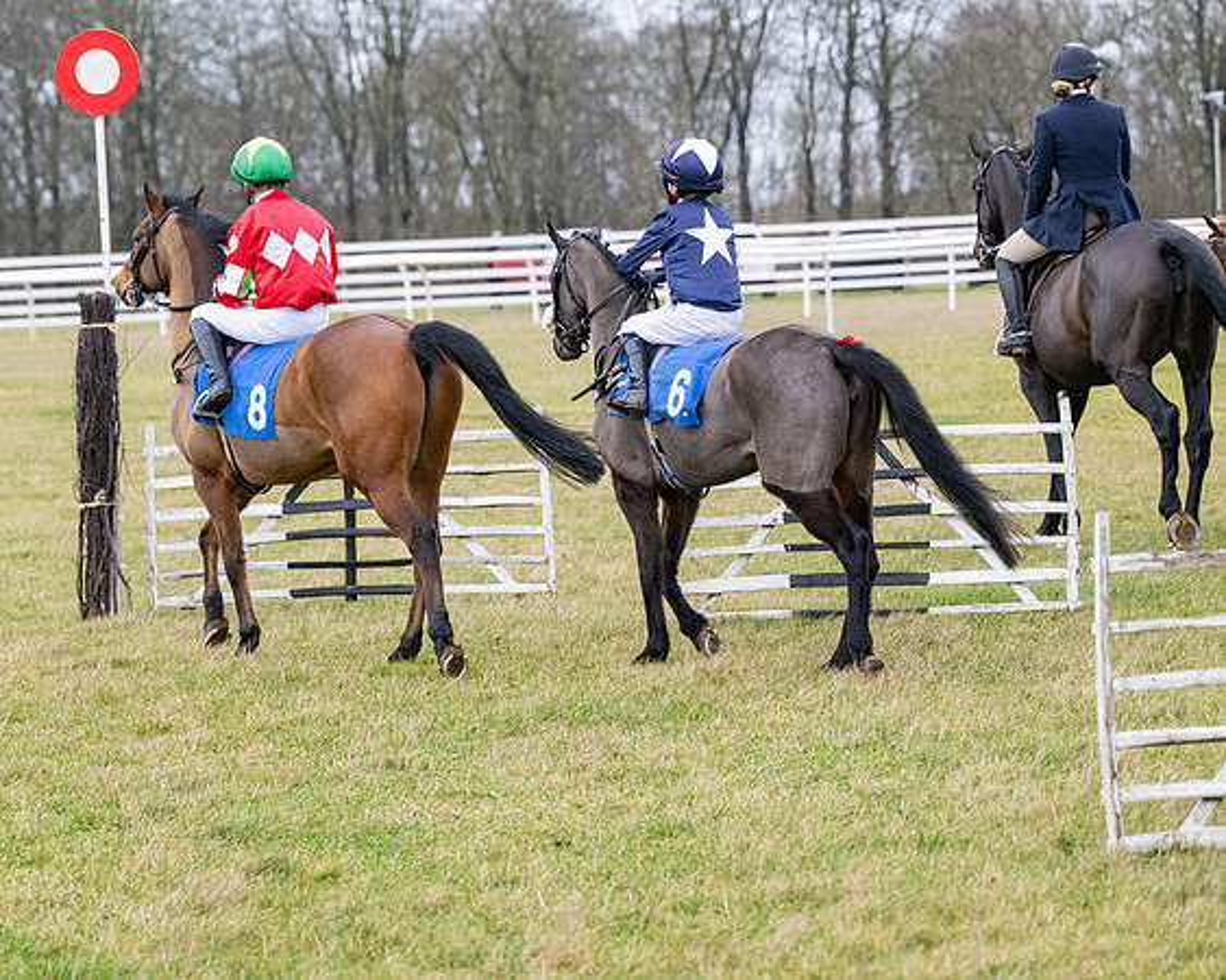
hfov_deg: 12.7
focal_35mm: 152
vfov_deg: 10.2
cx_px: 492
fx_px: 5515
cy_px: 490
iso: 2000
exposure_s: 1/1600
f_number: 5
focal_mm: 135
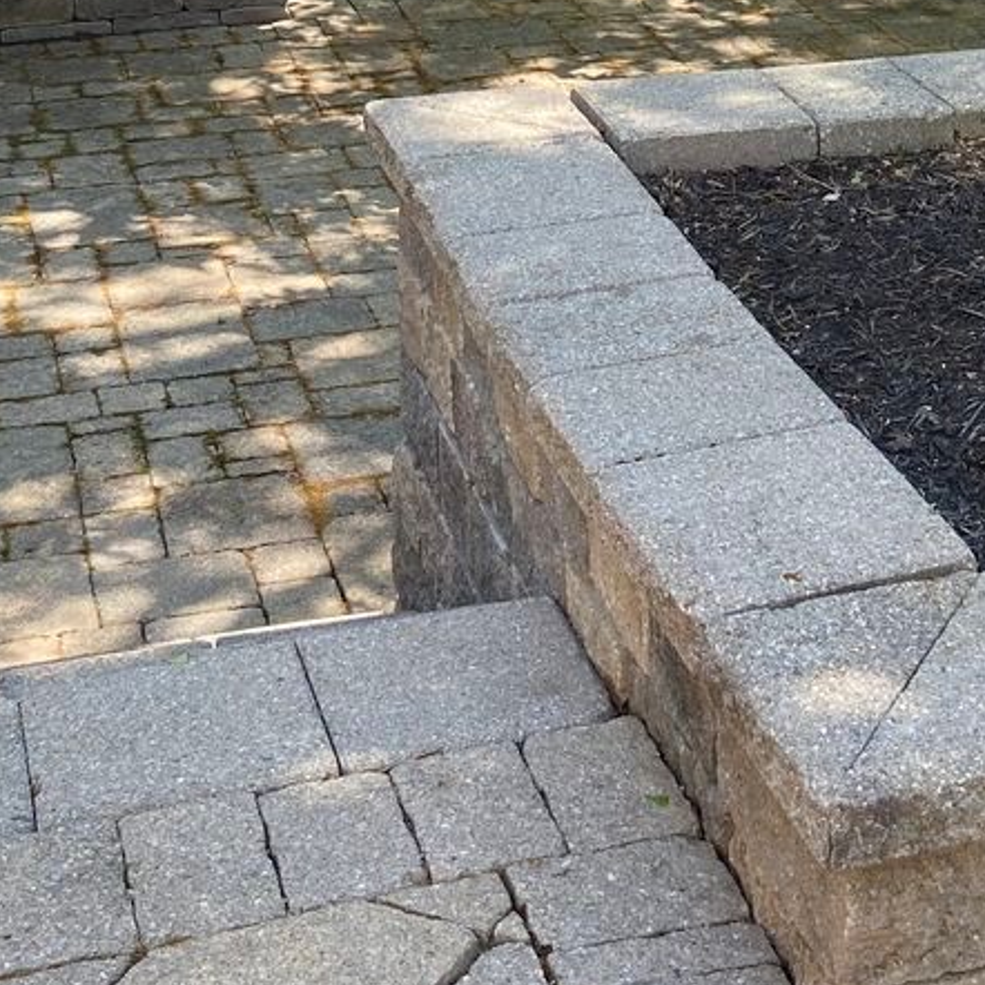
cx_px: 595
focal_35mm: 78
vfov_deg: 21.2
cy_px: -64
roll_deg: +0.0
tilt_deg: -13.7
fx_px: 2511
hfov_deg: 22.2
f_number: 1.8
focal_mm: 4.25
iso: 32
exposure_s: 1/124
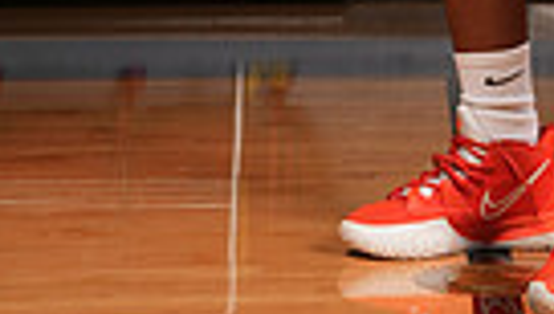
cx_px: 497
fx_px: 1986
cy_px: -542
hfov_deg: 15.7
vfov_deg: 8.0
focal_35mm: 135
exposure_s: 1/200
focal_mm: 39
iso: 250
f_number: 6.3
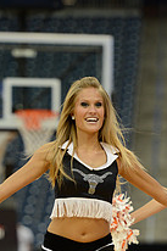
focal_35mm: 382
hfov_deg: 3.6
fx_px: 2662
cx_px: 90
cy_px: 223
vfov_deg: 5.4
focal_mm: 175
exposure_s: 1/1250
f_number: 2.8
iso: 2000
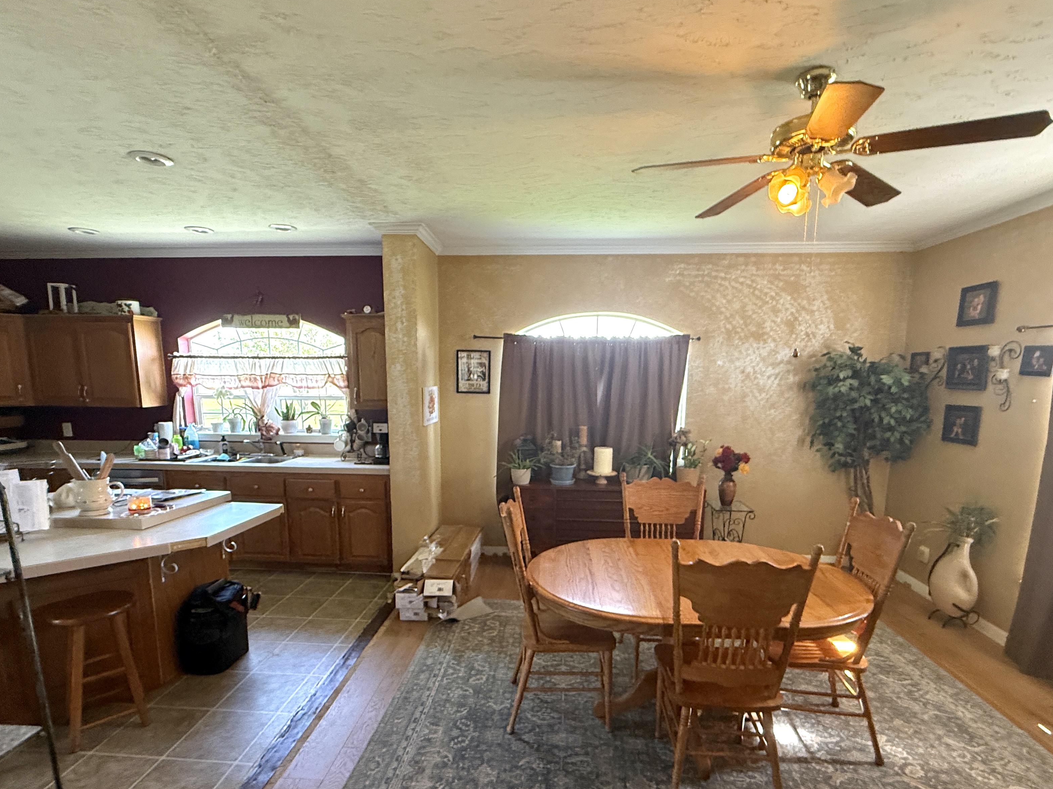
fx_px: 548
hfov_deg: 87.8
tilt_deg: -7.7
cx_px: 529
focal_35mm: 18
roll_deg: +0.4
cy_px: 460
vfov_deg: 71.1
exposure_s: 1/60
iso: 400
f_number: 2.2
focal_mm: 2.22
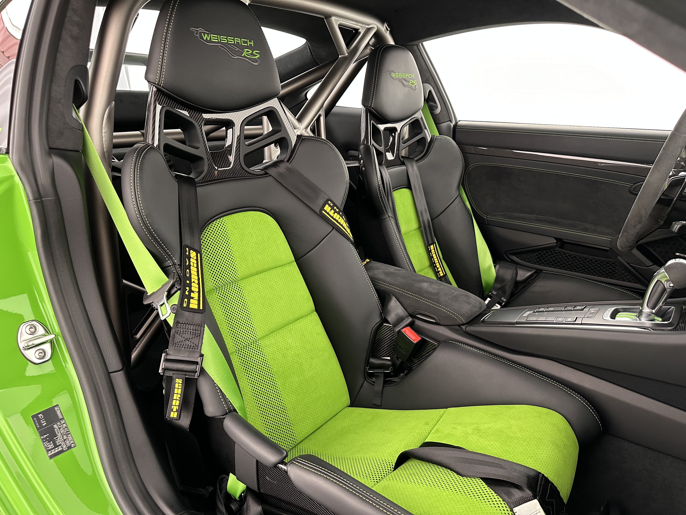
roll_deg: +1.0
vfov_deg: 56.8
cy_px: 258
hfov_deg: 71.6
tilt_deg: -17.9
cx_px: 343
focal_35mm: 24
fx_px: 476
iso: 400
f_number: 1.78
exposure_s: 1/50
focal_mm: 6.86
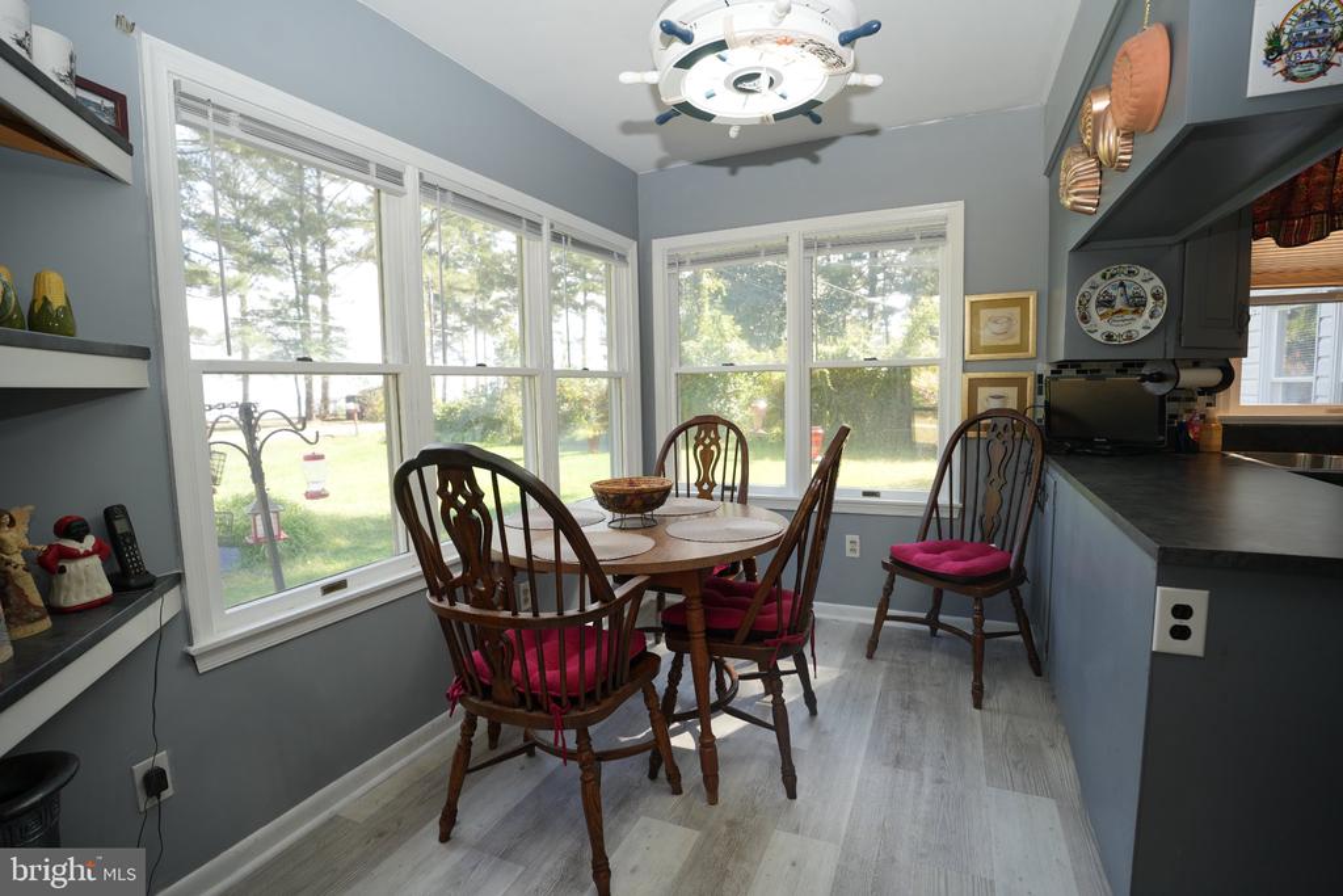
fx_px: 619
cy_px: 448
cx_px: 672
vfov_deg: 71.7
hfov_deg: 94.6
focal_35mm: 17
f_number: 4
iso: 160
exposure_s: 1/60
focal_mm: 16.6
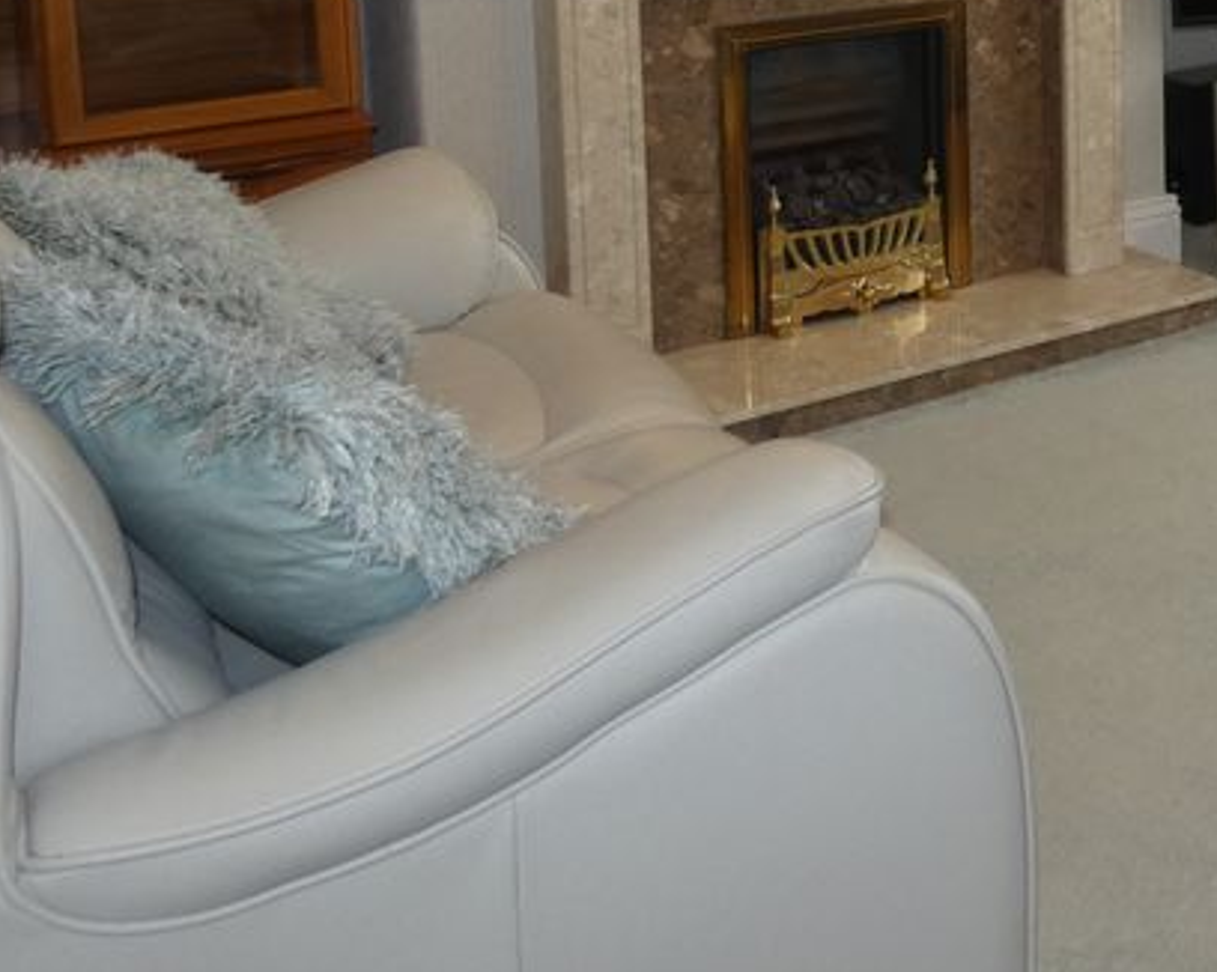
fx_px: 1764
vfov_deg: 28.1
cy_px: -92
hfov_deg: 33.4
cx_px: 1327
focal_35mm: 49
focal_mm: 3.6
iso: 125
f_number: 2.8
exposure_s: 1/60
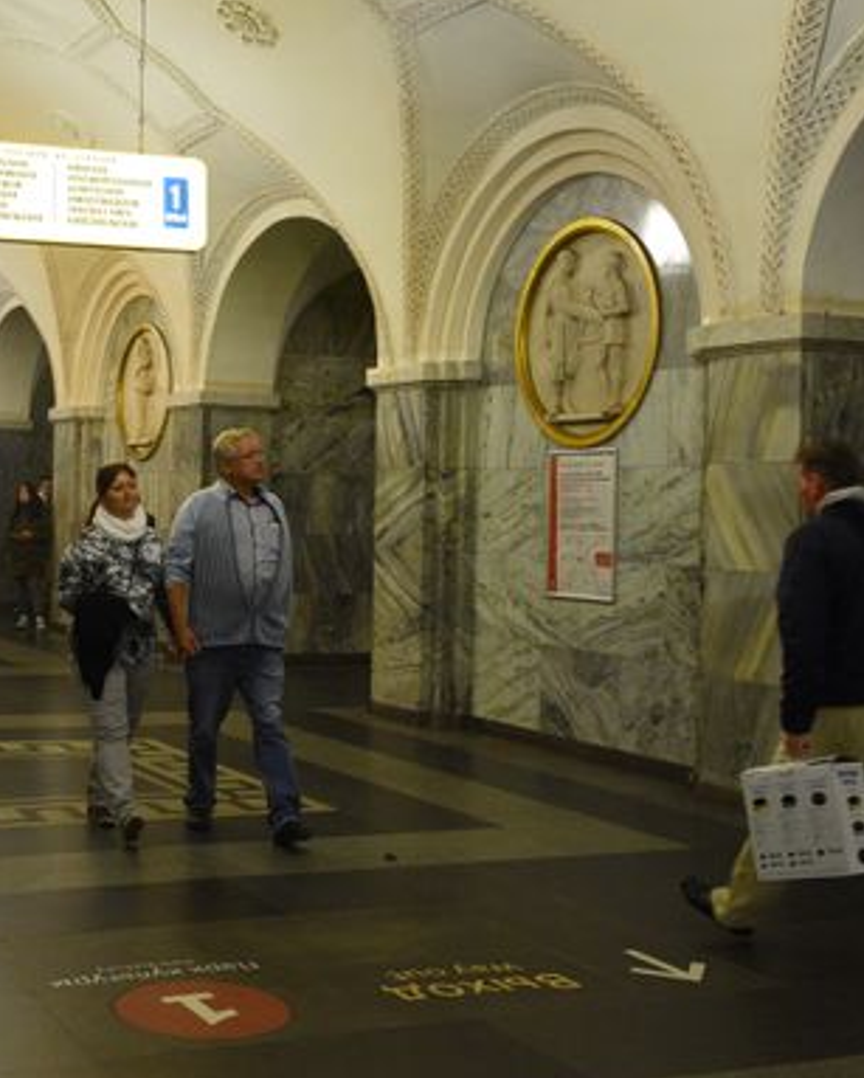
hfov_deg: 27.7
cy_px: 495
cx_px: 96
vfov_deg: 35.3
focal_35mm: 53
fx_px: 1692
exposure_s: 1/100
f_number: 5.6
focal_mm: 31
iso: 3200
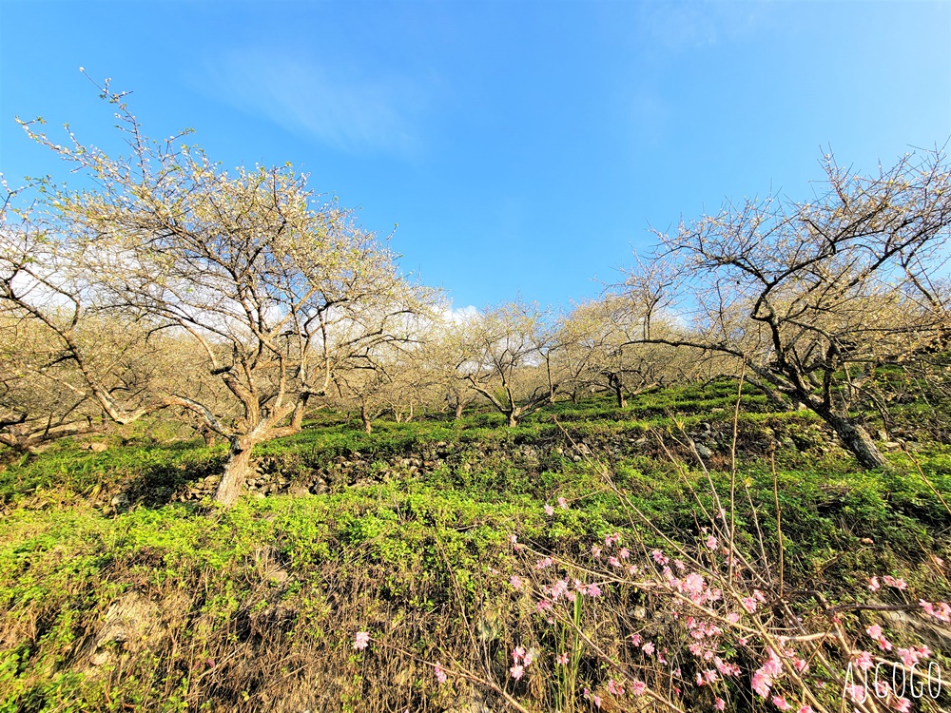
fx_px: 357
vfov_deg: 89.9
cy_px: 356
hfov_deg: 106.2
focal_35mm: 13
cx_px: 476
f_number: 2.2
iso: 50
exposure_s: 1/418
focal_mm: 2.2
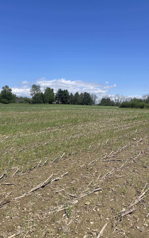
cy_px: 117
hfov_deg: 44.5
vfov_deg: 66.5
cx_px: 73
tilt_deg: -4.8
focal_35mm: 28
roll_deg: -3.6
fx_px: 182
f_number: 1.6
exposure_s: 1/4831
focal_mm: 4.2
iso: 32
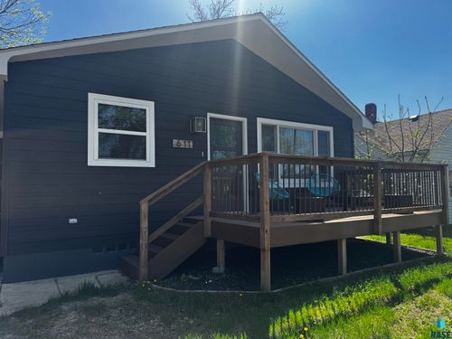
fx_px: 313
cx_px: 226
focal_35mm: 24
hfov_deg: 71.6
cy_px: 170
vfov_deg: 56.8
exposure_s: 1/1597
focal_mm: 6.76
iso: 80
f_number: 1.78
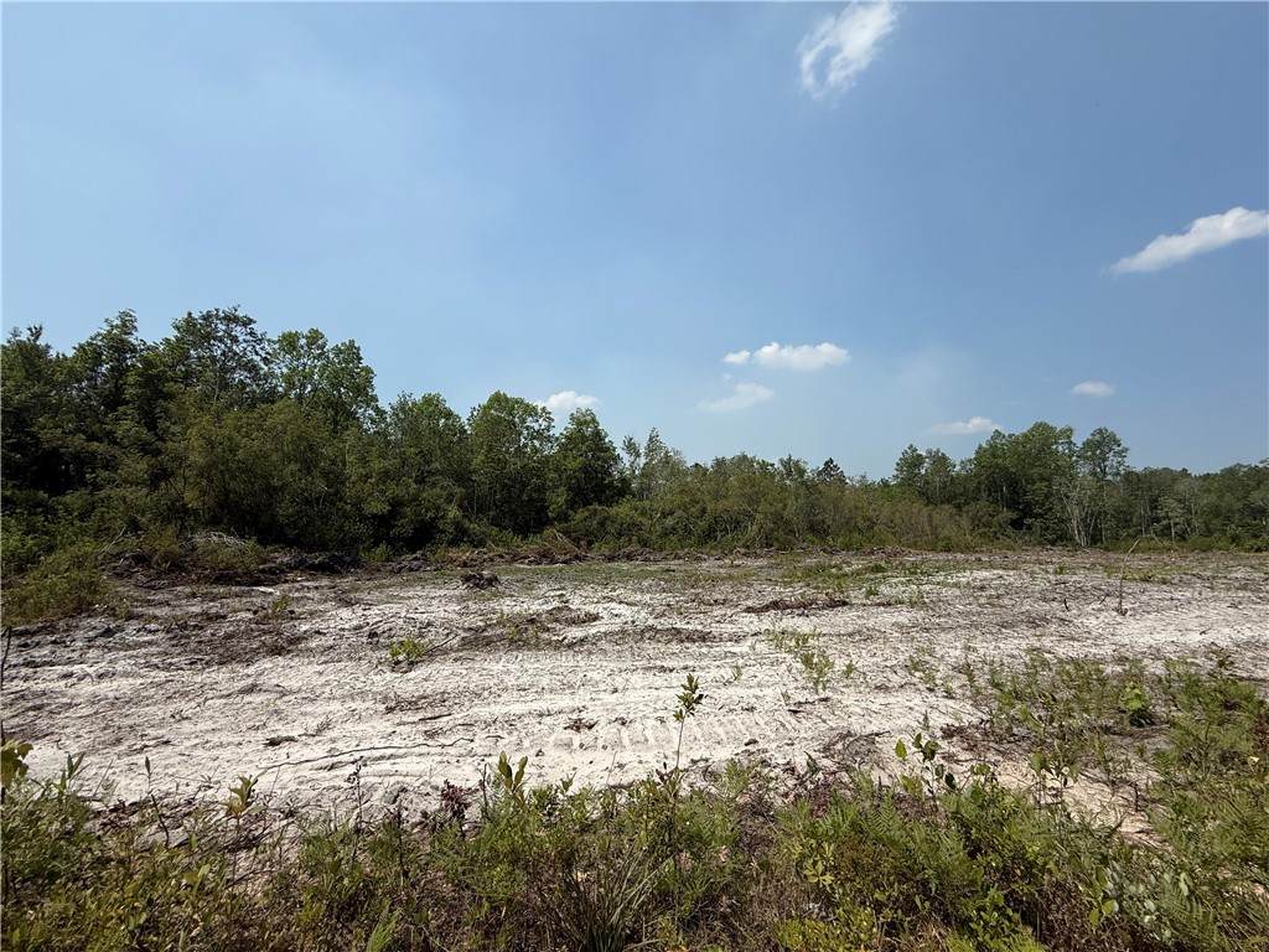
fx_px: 513
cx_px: 634
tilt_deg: +5.9
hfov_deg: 102.1
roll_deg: -0.9
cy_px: 476
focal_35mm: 14
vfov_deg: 85.7
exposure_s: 1/3125
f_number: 2.2
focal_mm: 2.22
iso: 50
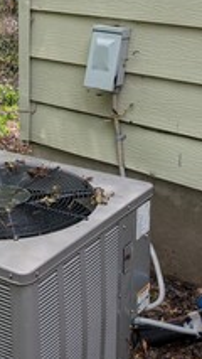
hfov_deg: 20.1
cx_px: 28
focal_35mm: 59
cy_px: 196
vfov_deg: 35.4
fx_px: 561
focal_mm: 6.9
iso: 19
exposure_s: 1/873
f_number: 1.68
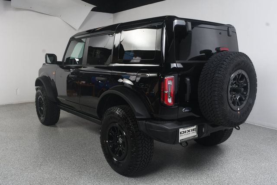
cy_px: 92
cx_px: 138
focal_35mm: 33
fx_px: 254
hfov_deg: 57.2
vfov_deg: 39.9
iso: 100
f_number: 8
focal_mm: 22
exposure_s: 1/200
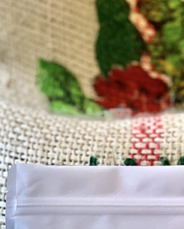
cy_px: 294
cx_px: 134
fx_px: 905
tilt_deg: +0.7
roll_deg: +0.7
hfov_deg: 11.6
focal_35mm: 133
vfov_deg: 13.9
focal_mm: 6
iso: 64
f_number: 2.4
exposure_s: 1/122
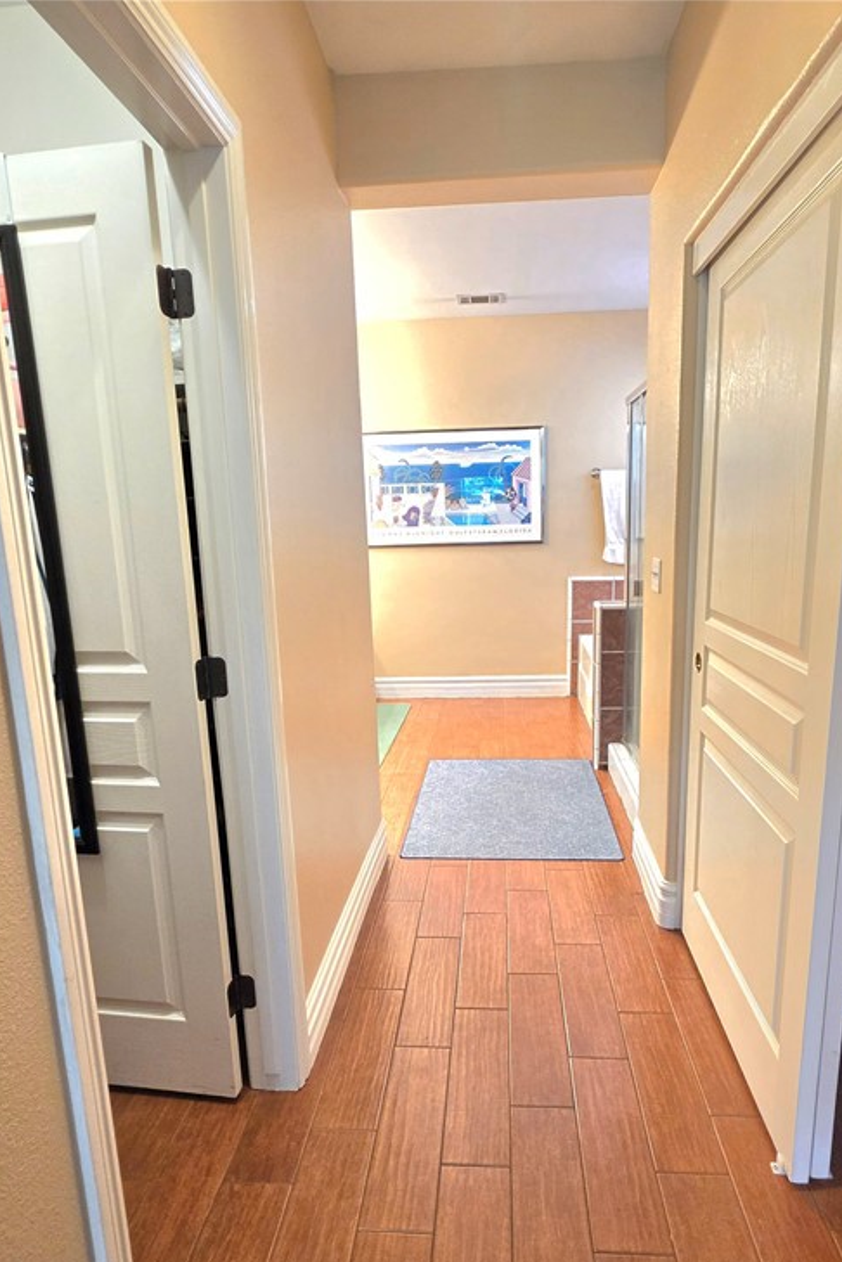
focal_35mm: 19
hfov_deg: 64.4
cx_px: 466
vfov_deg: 86.8
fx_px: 667
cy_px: 663
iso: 200
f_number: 1.9
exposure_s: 1/120
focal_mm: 2.2
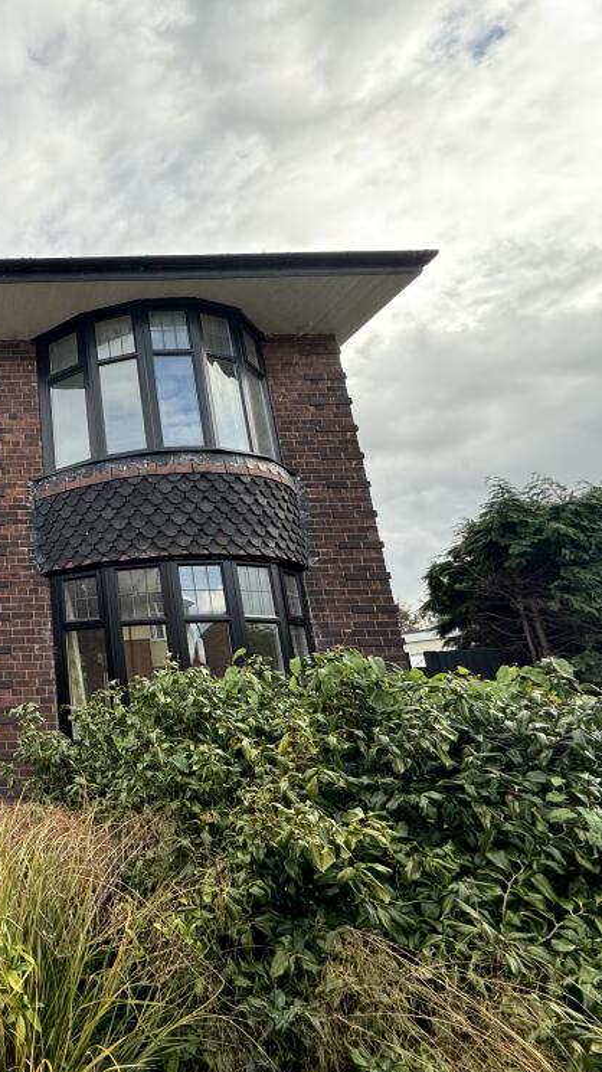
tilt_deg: +17.1
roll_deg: +2.1
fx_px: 596
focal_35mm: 21
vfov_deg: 83.9
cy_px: 529
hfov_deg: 43.1
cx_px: -43
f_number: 2.2
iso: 40
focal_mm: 2.22
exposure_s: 1/266
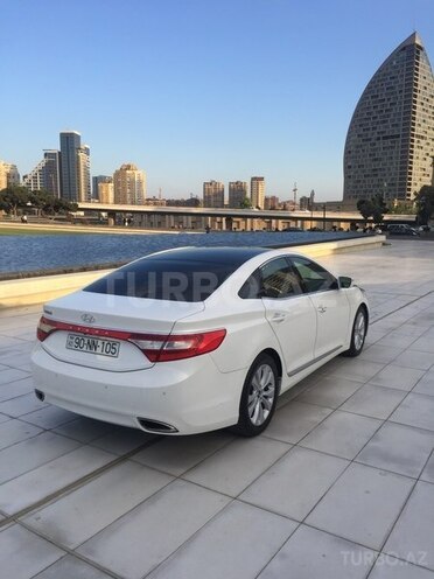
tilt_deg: -5.7
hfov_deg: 48.2
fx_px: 485
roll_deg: -1.1
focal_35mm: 29
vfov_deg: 61.7
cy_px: 290
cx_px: 217
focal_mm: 4.15
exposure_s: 1/549
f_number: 2.2
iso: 32
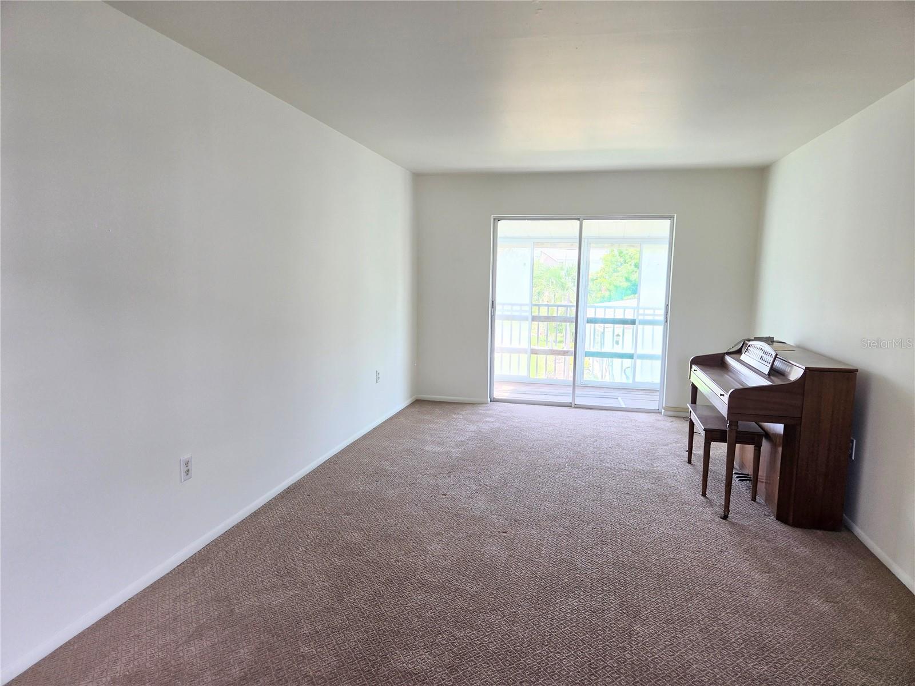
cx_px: 458
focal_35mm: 23
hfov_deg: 73.9
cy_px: 343
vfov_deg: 58.9
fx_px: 608
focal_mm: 5.4
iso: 64
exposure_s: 1/180
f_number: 1.8
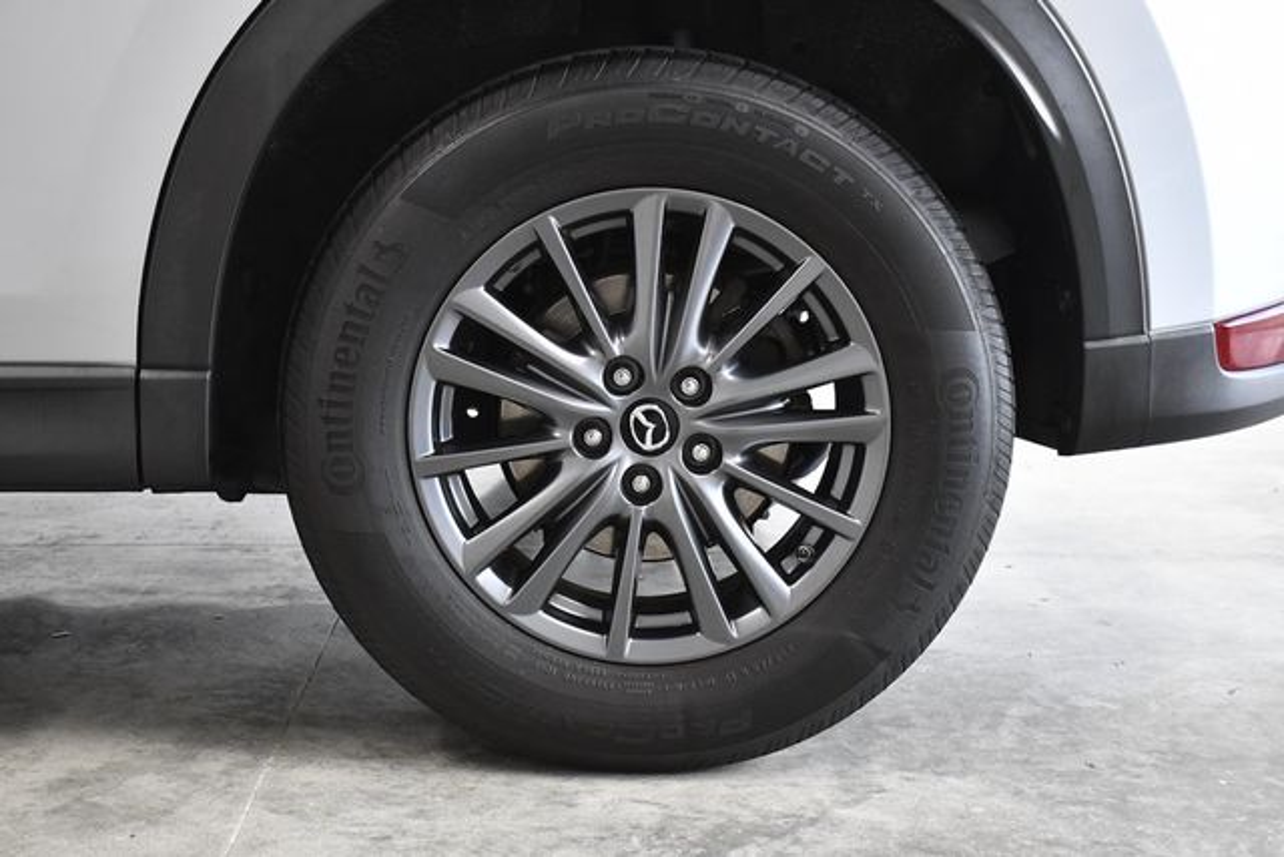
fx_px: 1855
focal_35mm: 52
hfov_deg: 38.2
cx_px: 642
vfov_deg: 26.0
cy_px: 428
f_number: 4.5
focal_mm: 35
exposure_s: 1/500
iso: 2500
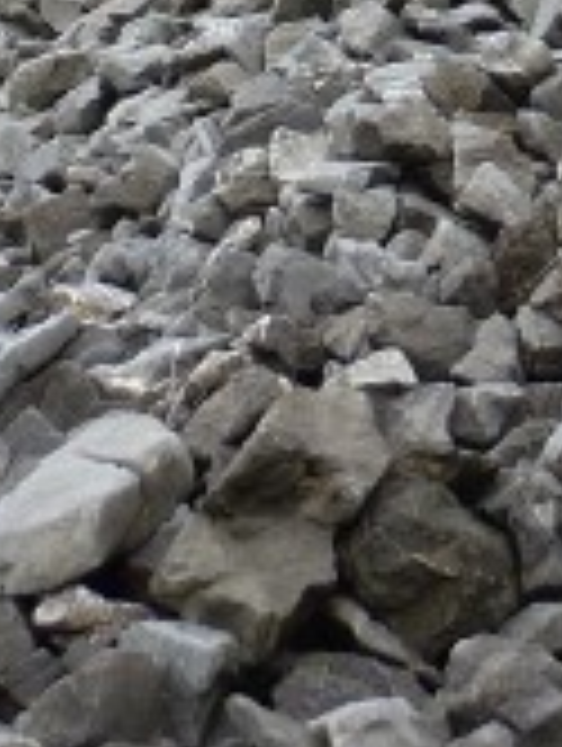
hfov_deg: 8.0
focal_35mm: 185
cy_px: -891
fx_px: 3994
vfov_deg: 9.7
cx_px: 647
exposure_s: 1/200
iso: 80
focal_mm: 6.5
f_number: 4
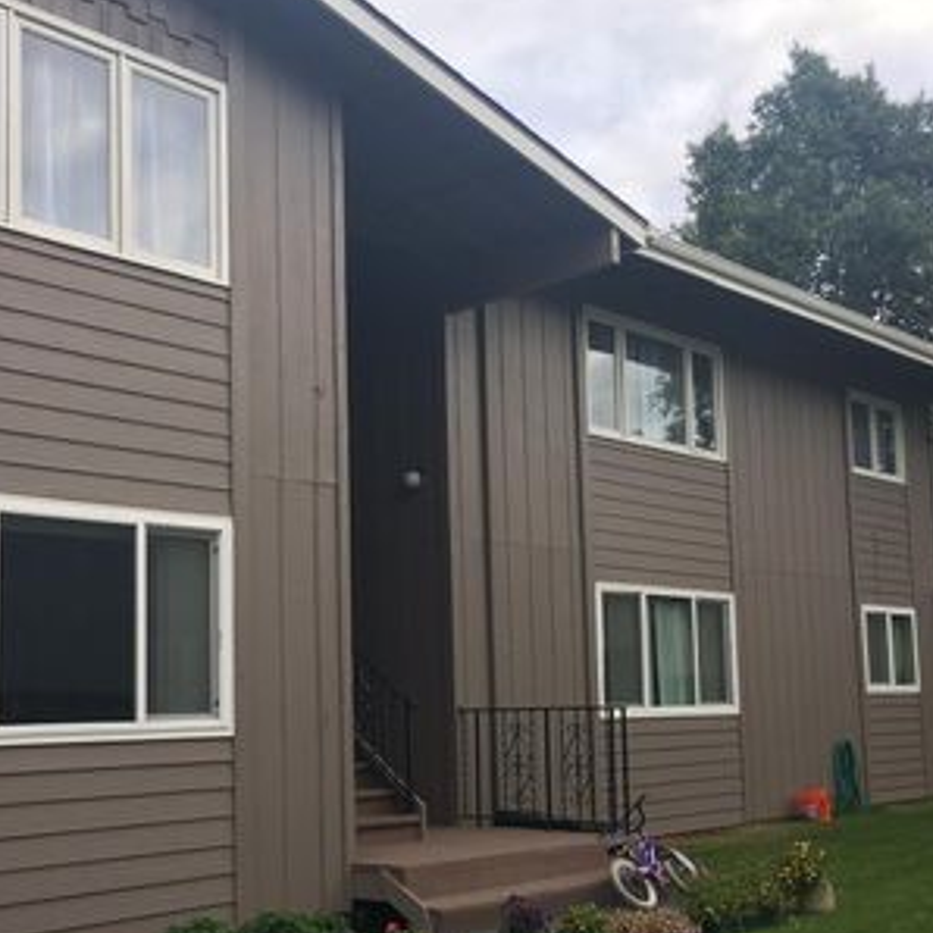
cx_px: 401
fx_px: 1311
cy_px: 565
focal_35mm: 43
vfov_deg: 39.0
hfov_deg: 39.1
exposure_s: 1/153
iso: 25
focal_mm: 4.15
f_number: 2.2
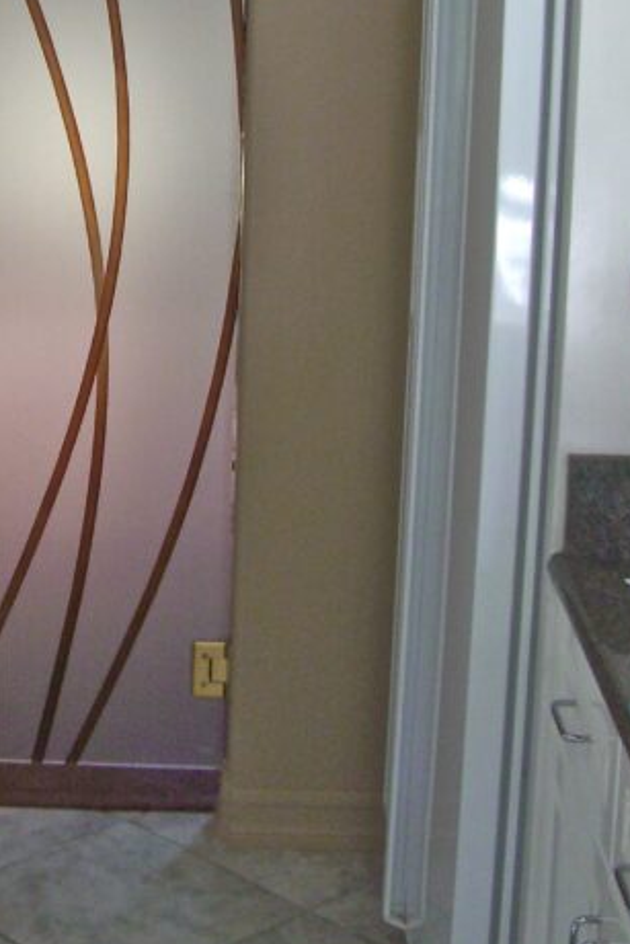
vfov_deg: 22.6
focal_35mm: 88
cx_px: -4
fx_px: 2308
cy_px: 113
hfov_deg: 15.3
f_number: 2.8
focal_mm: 7.9
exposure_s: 1/50
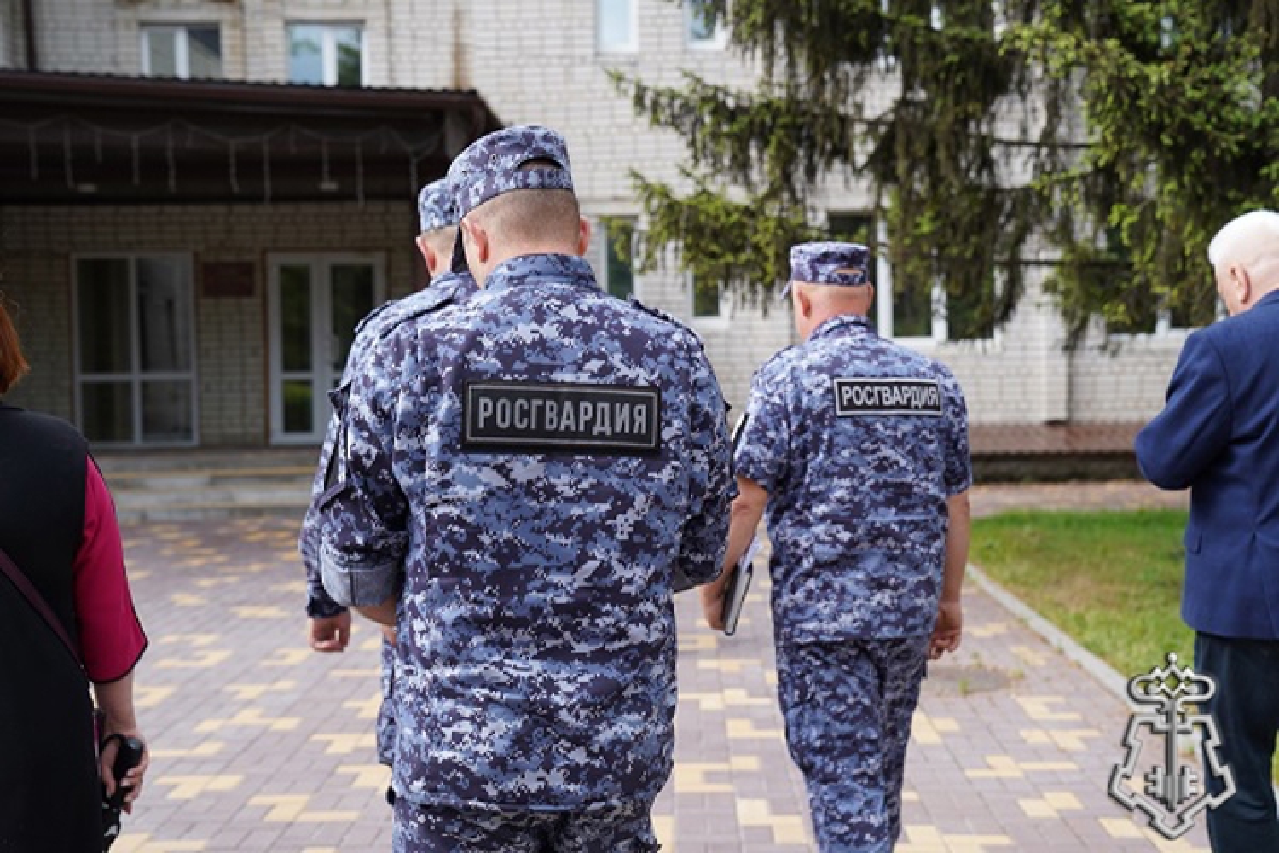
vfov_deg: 28.1
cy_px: 426
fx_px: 1705
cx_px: 640
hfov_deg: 41.1
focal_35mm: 48
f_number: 4
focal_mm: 48
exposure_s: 1/160
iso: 100
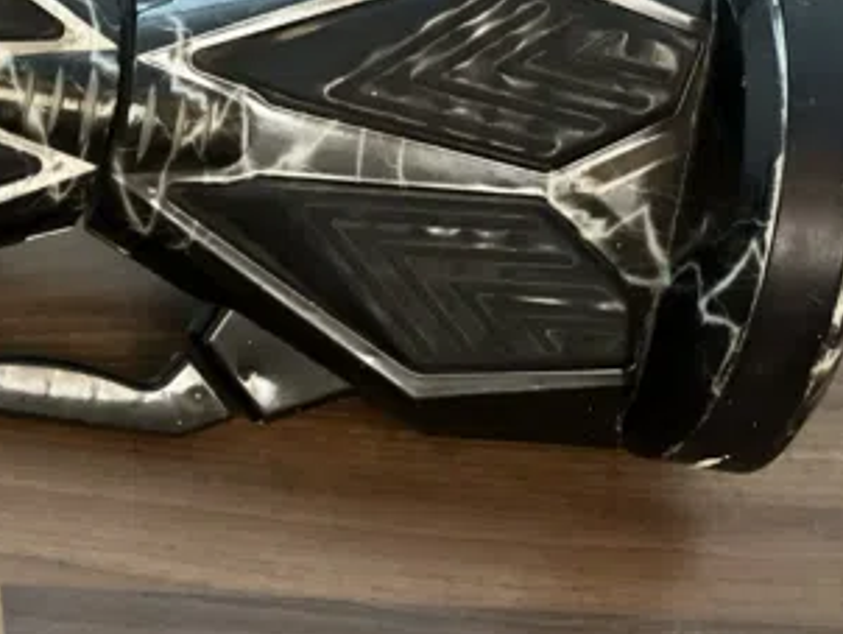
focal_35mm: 163
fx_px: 3973
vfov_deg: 9.1
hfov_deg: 12.1
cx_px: 159
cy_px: 128
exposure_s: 1/14
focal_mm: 9
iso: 1000
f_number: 2.8
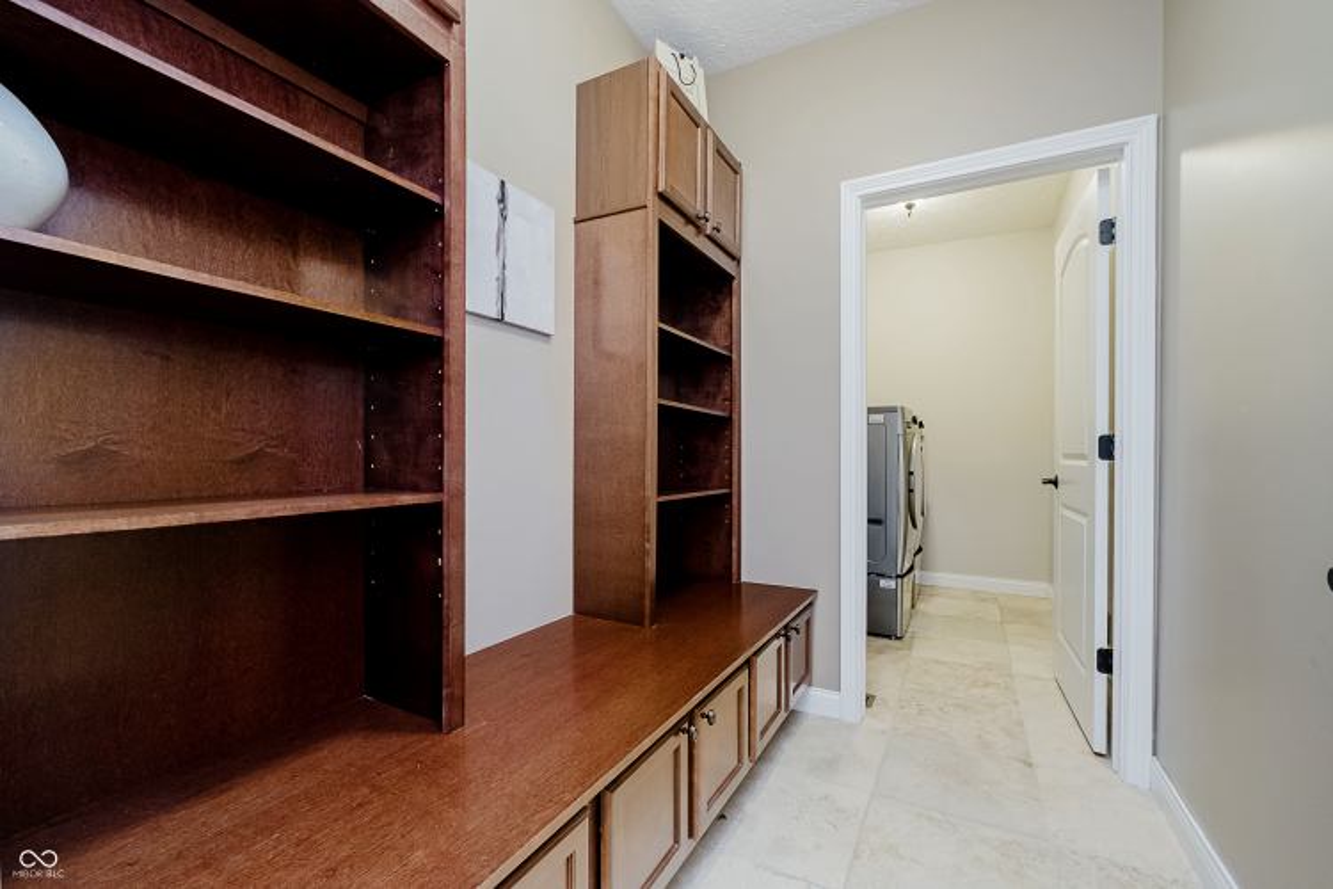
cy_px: 444
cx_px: 666
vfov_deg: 77.3
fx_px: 555
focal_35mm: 15
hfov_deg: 100.4
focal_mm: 10
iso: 500
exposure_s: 1/5
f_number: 4
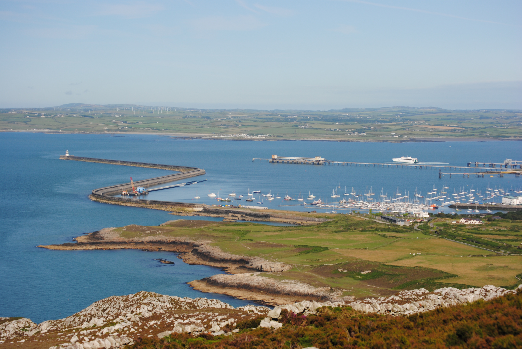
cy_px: 174
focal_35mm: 90
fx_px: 1307
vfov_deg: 15.2
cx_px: 261
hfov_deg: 22.6
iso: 100
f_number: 5.6
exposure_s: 1/500
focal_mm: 60
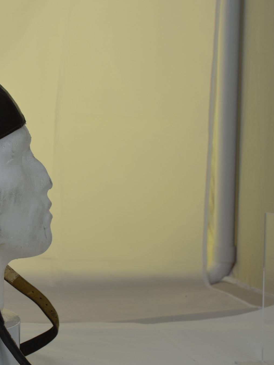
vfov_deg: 23.0
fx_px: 896
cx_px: -36
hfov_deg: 16.8
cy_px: 195
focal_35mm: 85
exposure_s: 1/160
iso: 200
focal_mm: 31
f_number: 6.3
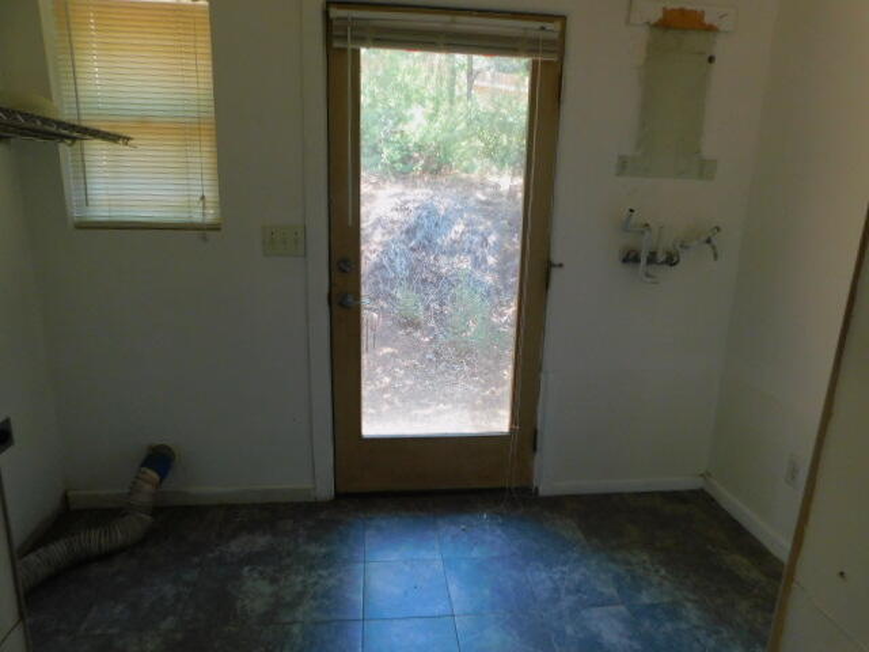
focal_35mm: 23
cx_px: 434
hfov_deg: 73.9
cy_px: 326
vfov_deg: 58.9
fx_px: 577
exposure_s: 1/30
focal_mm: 4
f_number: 3
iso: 180
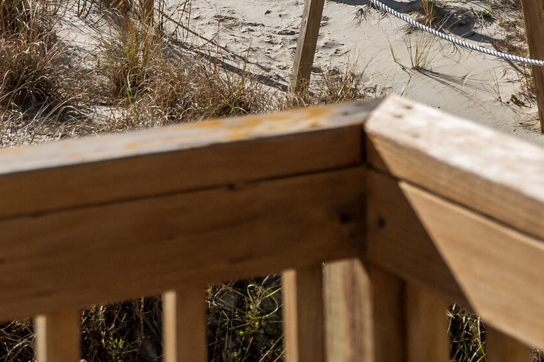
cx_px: 304
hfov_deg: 20.2
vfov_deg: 12.6
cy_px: -252
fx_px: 1526
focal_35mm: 101
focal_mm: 28
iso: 320
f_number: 4
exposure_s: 1/6400
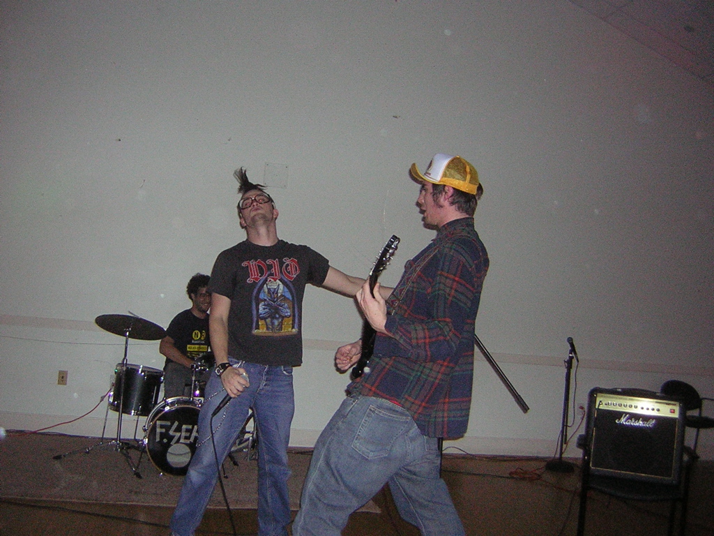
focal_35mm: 36
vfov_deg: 39.7
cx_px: 357
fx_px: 743
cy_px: 268
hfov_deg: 51.4
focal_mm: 4.7
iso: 178
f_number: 2.6
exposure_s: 1/60.1
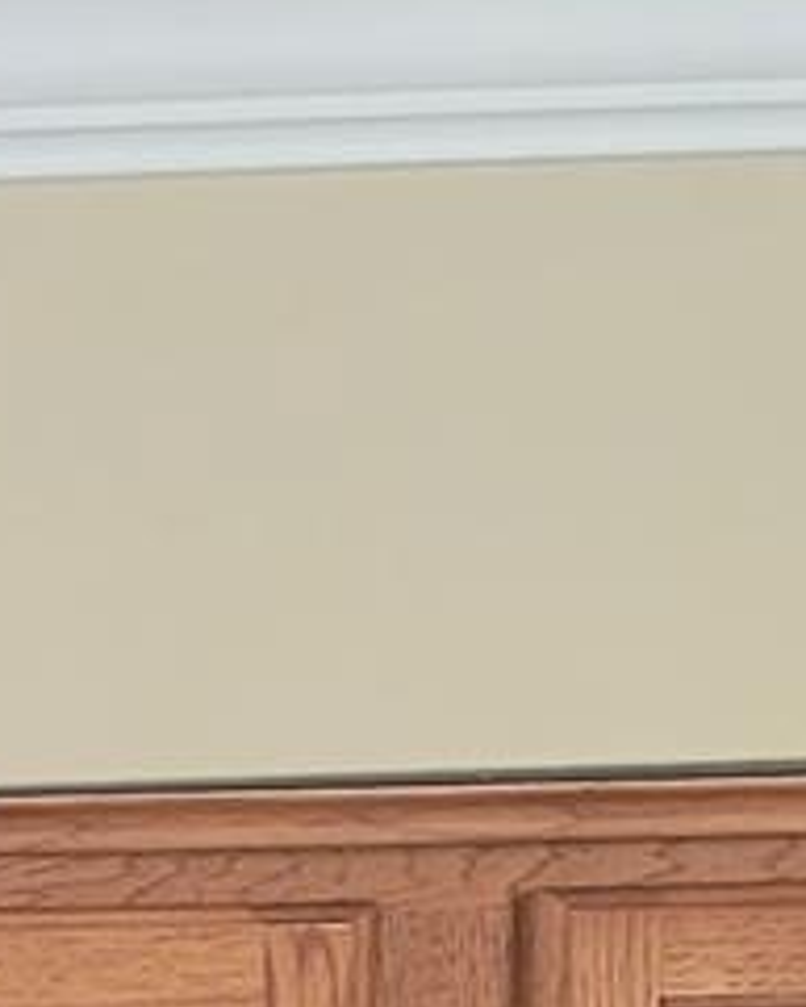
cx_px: -2130
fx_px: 6168
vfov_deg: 8.1
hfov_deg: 6.4
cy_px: 2887
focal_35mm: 207
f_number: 1.8
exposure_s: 1/60
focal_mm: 7
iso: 250
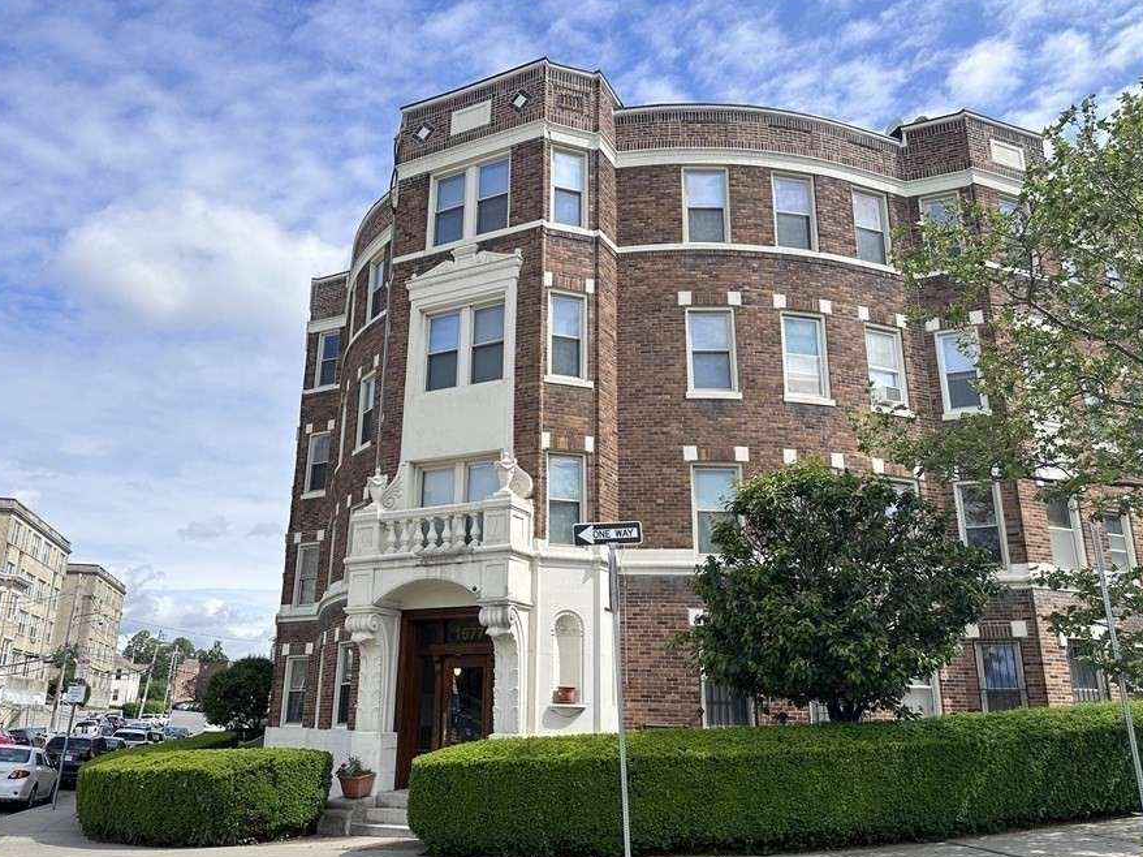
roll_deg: -0.5
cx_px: 549
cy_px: 427
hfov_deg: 63.4
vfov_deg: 49.7
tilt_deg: +18.2
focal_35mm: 28
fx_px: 924
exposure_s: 1/3472
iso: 80
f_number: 1.78
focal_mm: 6.86
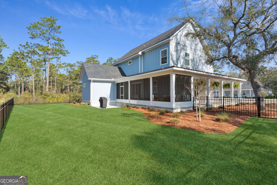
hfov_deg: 93.3
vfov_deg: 70.5
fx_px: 131
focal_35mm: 17
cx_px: 138
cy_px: 92
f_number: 8
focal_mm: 17
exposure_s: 1/500
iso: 250
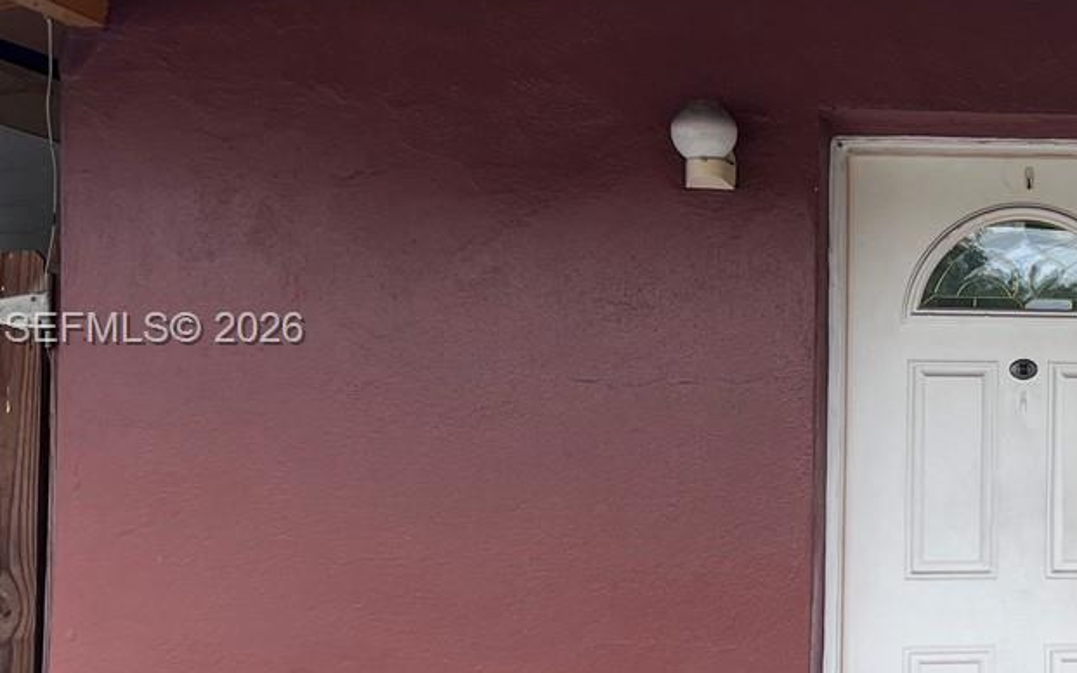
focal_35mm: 71
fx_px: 2084
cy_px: 331
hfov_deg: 26.9
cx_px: 1152
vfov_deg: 18.3
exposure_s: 1/728
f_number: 1.5
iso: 50
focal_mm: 5.7
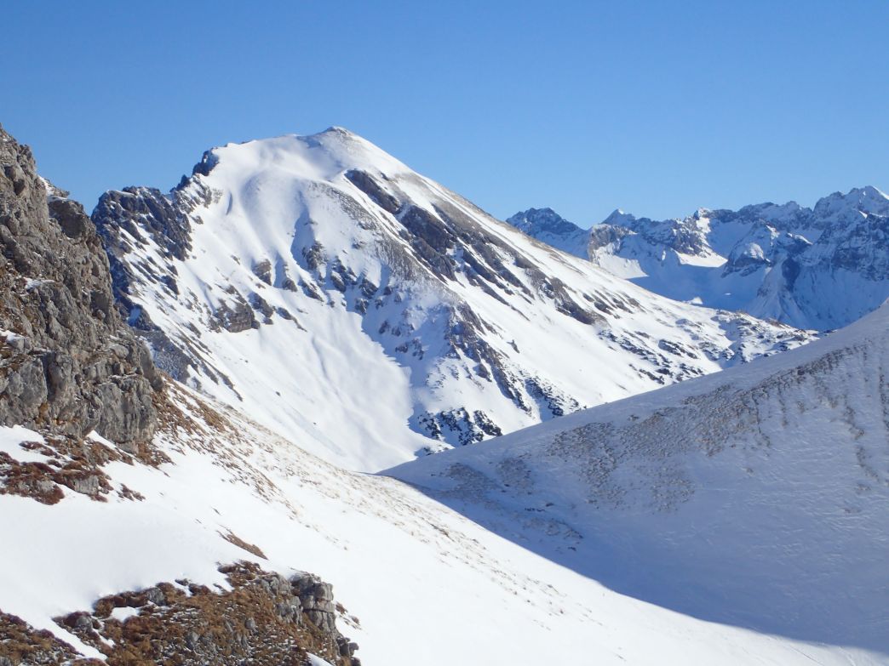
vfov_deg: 18.4
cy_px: 333
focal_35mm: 80
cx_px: 444
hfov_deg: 24.4
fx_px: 2055
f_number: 5.6
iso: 200
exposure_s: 1/1250
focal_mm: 14.41
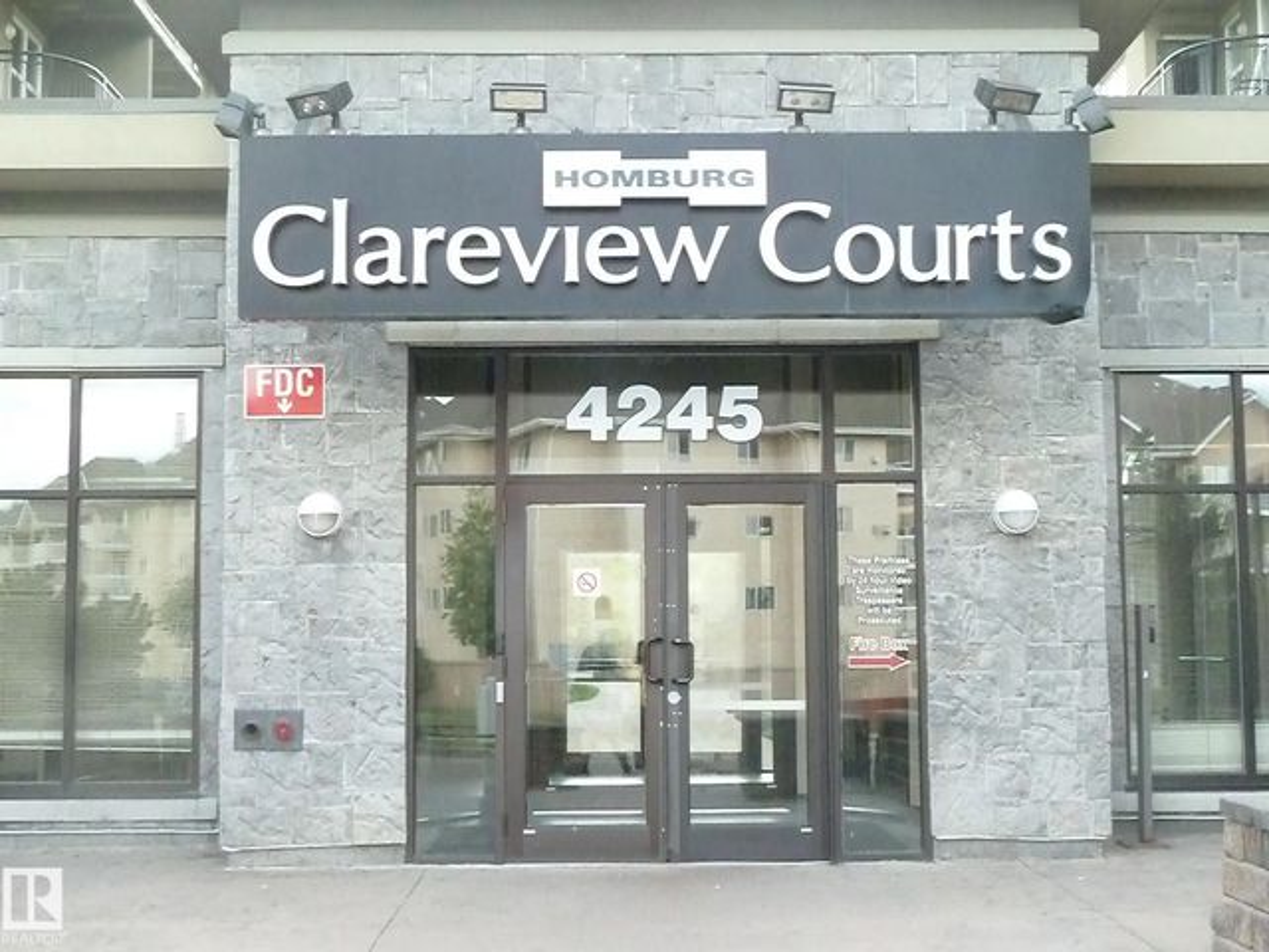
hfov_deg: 36.8
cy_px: 476
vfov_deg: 28.0
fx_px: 1906
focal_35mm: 52
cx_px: 634
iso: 1600
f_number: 5.6
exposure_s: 1/500
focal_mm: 8.5
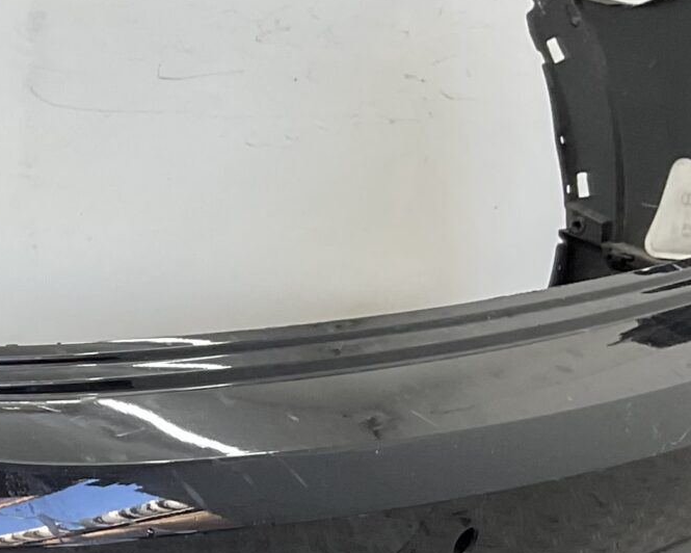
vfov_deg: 14.1
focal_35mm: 109
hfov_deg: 16.2
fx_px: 2229
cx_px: -315
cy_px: 309
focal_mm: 3
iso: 25
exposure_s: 1/100
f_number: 1.8
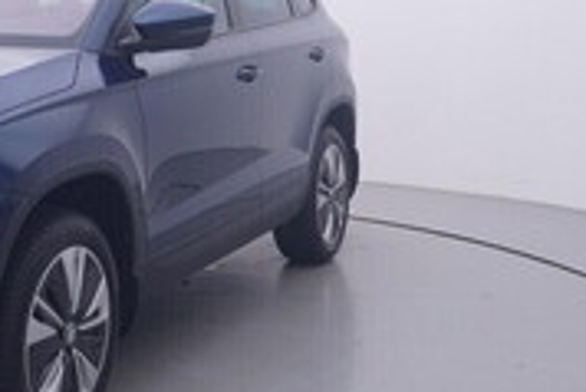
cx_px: 28
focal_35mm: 70
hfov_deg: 27.6
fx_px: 1133
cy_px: 68
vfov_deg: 19.4
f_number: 5
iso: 200
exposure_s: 1/80
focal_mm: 15
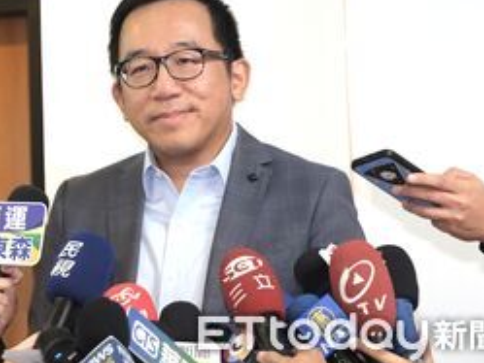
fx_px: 1791
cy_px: 114
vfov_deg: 11.6
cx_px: 163
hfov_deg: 15.4
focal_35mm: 128
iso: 2500
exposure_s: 1/160
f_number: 2.8
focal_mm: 55
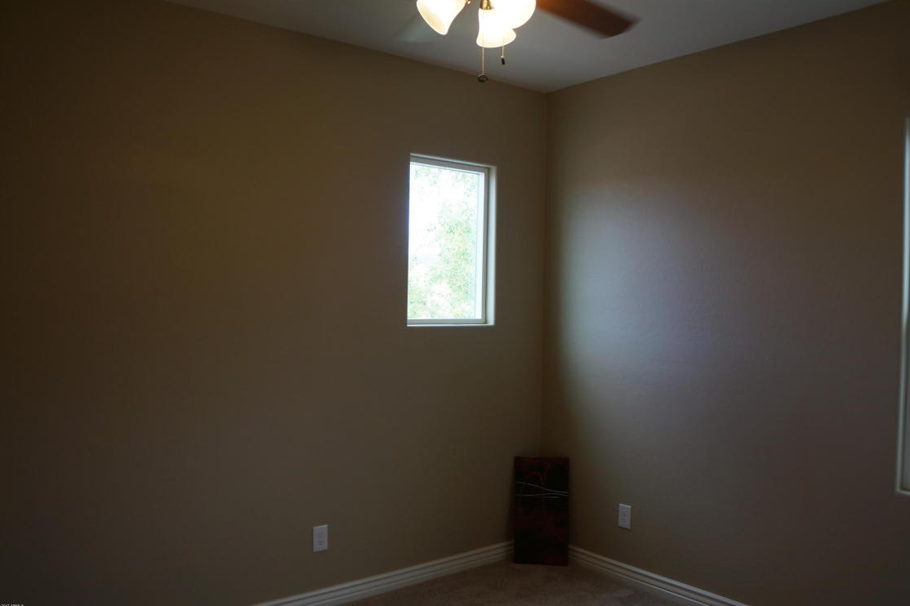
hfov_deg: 65.5
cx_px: 471
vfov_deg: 46.4
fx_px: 708
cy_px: 312
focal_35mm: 28
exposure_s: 1/160
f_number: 4
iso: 200
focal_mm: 18
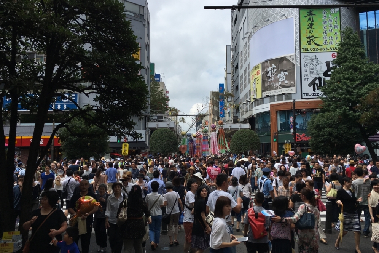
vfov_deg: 42.3
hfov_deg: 60.3
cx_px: 193
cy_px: 131
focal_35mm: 31
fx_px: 326
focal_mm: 4.15
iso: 25
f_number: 2.2
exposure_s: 1/1508
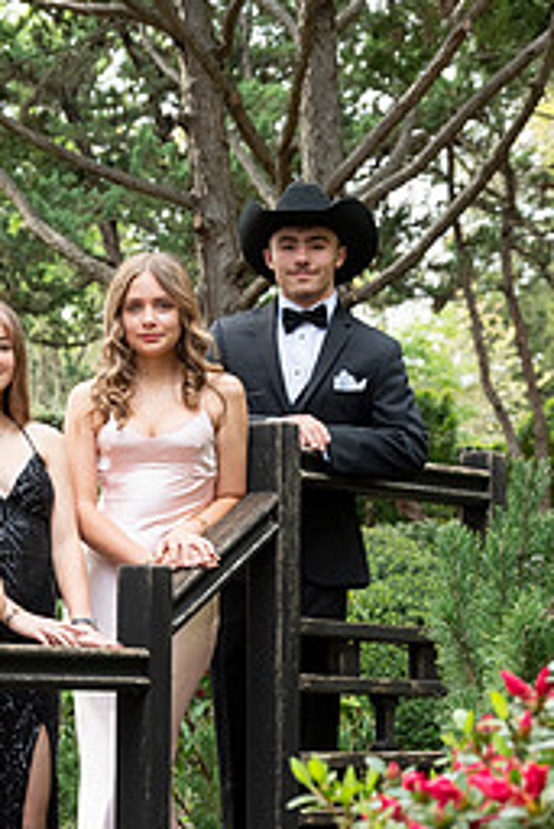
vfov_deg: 17.6
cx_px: 94
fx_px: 2674
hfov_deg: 11.8
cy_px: 544
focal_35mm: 116
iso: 1250
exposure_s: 1/500
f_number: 7.1
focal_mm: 66
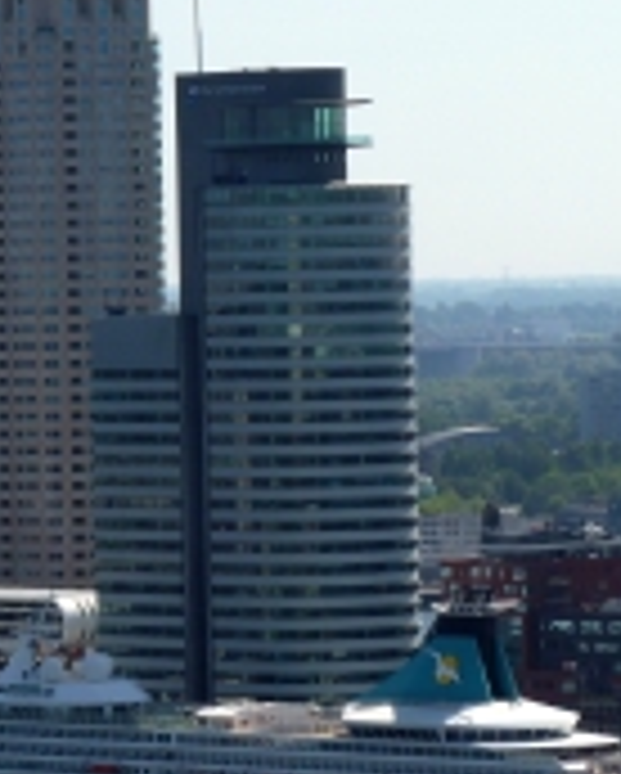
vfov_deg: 5.8
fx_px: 7637
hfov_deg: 4.7
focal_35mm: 333
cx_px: 360
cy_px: 522
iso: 80
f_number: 5
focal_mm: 24.1
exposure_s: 1/500
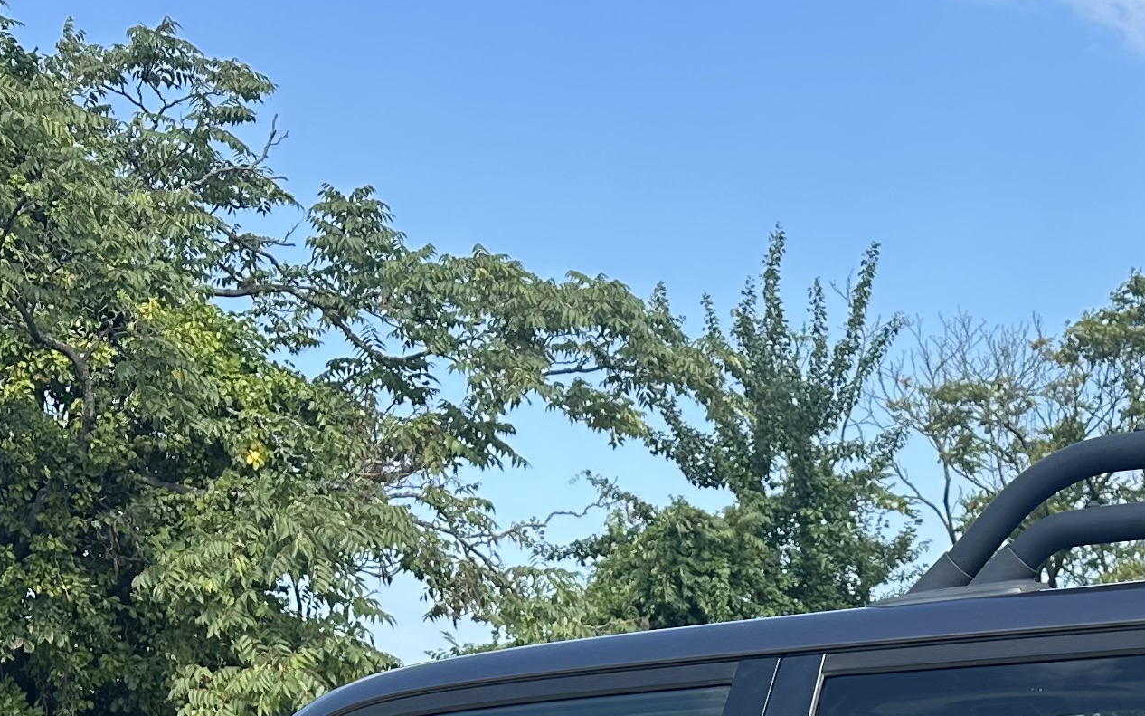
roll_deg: +1.5
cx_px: 990
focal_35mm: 81
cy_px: 1084
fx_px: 2527
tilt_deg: -5.8
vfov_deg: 14.9
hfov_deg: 24.9
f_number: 1.78
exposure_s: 1/1812
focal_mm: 6.86
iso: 80
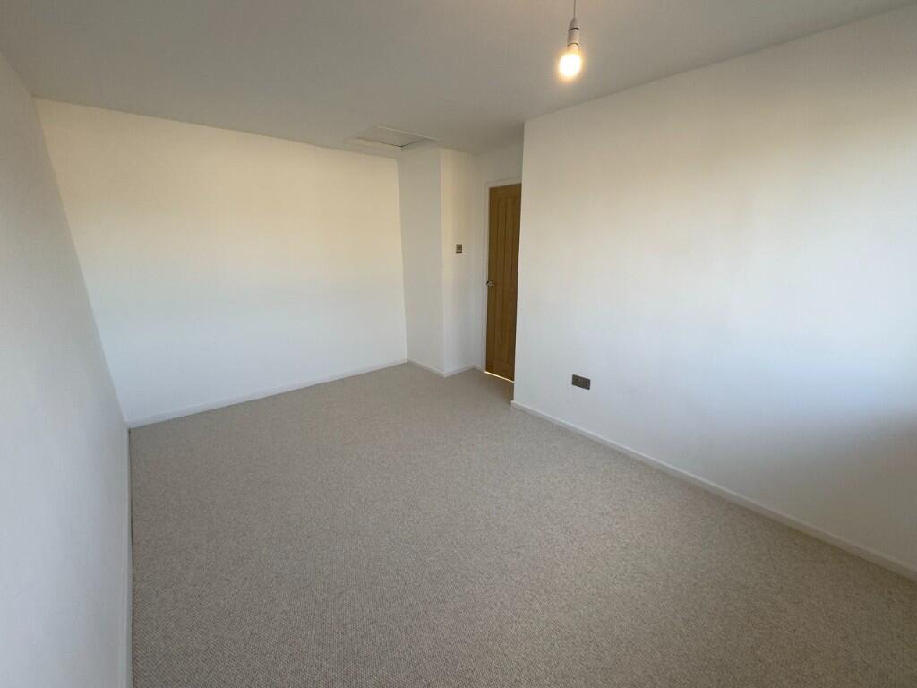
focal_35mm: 14
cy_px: 344
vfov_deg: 85.7
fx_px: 371
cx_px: 458
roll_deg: -0.2
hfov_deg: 102.1
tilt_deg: -16.6
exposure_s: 1/100
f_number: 2.2
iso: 64
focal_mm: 2.22
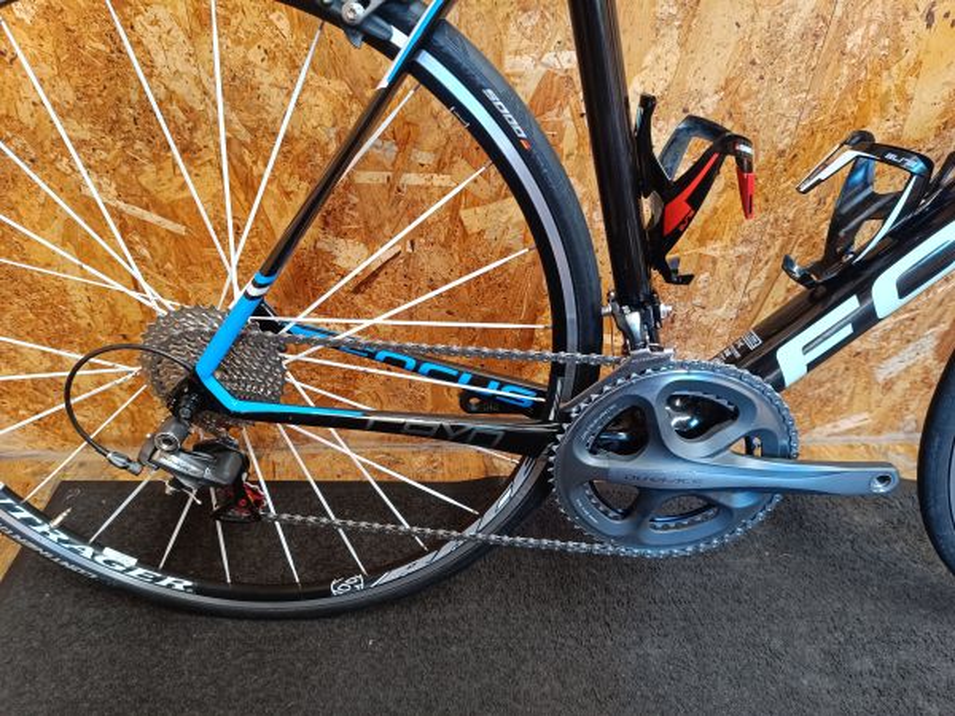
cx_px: 478
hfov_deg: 71.6
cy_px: 358
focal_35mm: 24
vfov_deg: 56.8
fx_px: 662
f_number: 1.88
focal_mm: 5.59
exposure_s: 1/50.1
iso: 733
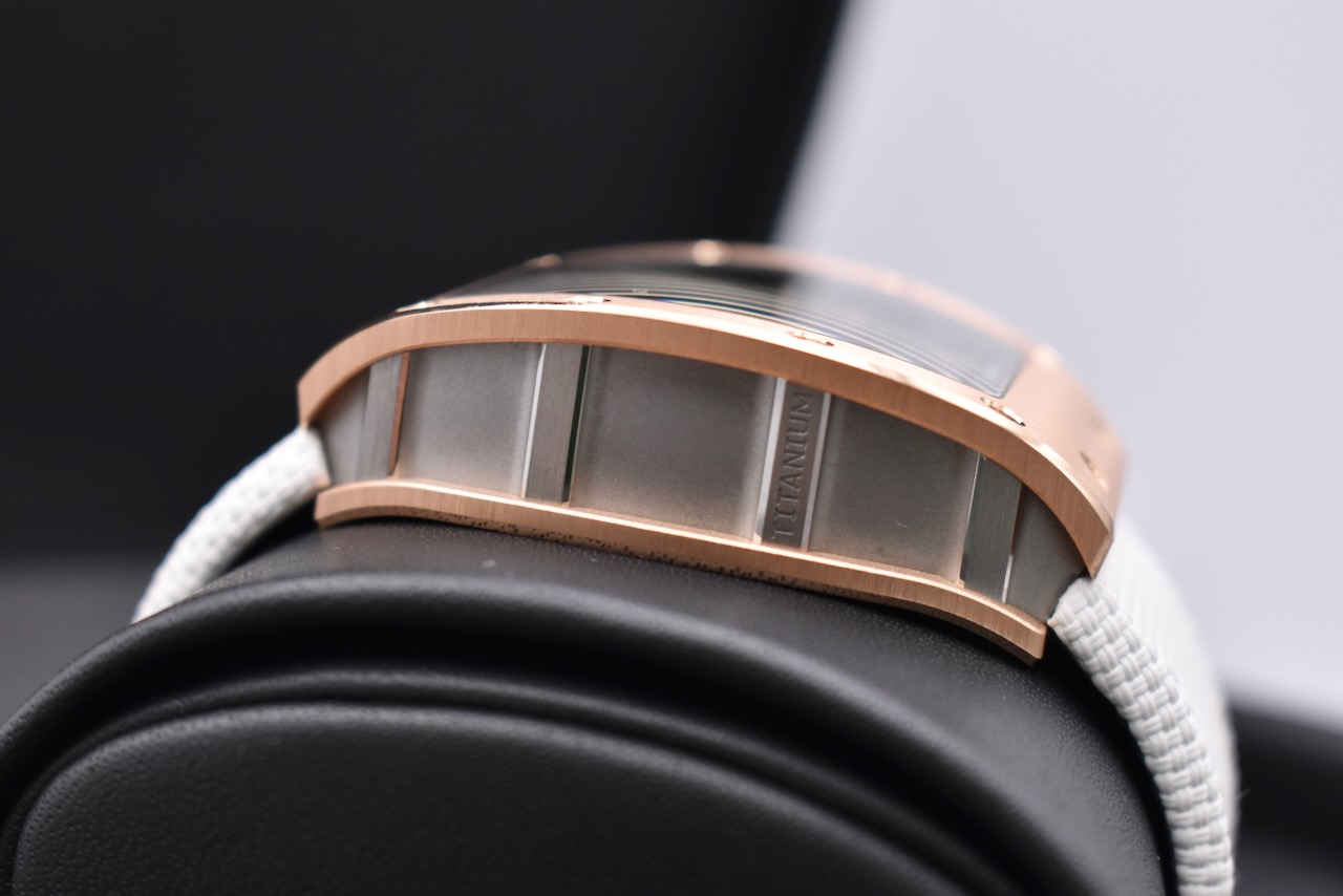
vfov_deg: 19.7
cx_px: 672
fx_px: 2575
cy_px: 448
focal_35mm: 69
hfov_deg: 29.2
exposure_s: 1/125
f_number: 5.6
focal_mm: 46
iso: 800
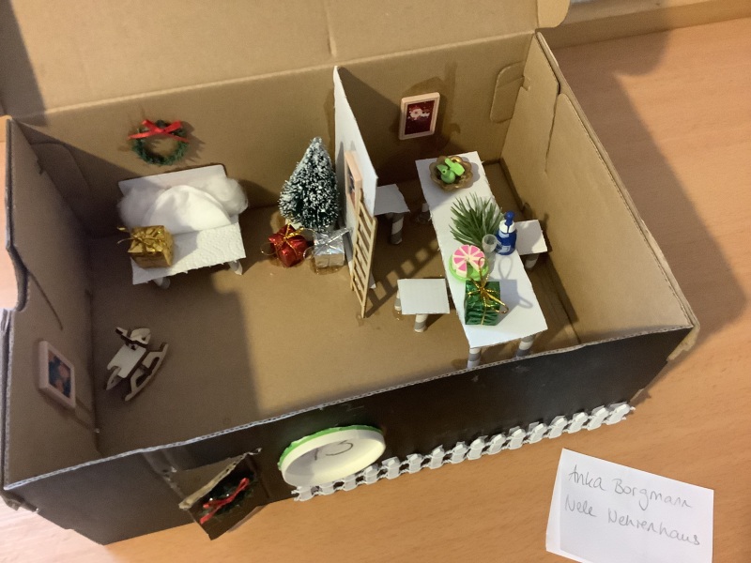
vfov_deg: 45.4
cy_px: 282
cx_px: 376
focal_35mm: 31
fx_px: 673
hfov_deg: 58.4
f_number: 2.4
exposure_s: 1/20
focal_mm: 3.3
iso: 640
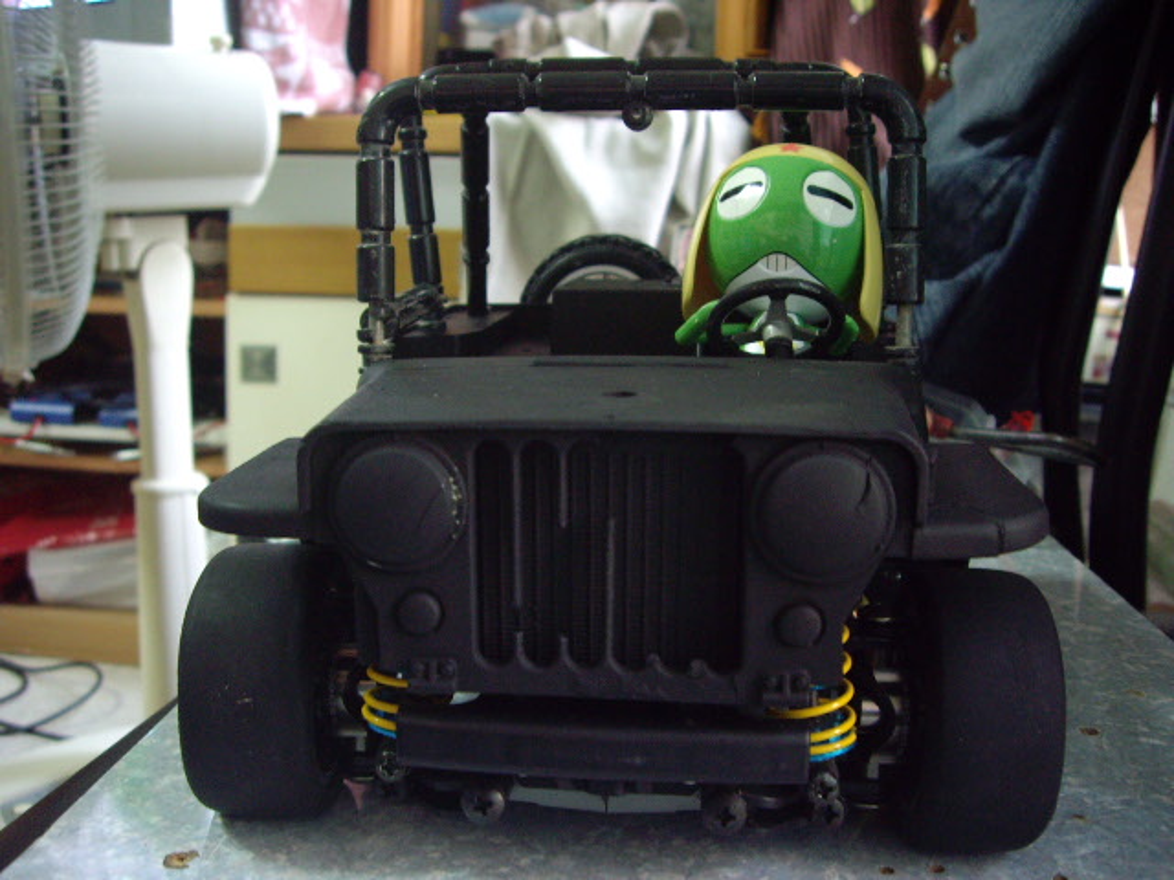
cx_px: 587
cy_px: 440
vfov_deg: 37.7
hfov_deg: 49.0
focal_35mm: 38
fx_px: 1289
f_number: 2.7
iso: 200
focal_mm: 6.2
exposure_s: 1/4
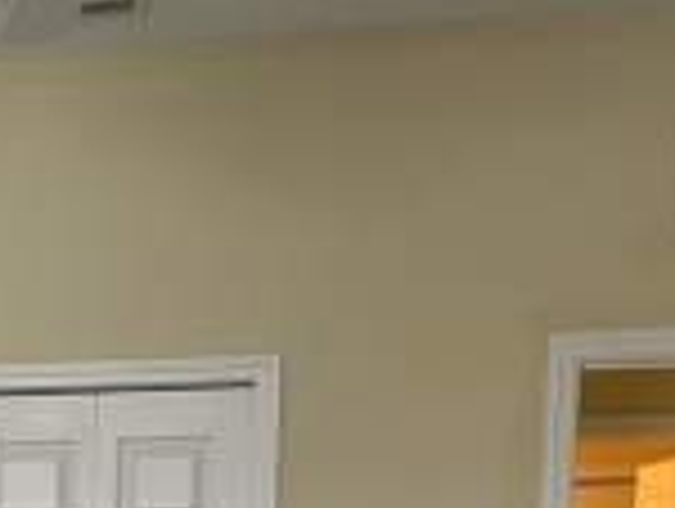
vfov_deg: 16.2
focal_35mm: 83
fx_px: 1621
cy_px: 769
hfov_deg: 21.5
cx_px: -171
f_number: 1.5
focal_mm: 5.7
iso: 100
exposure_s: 1/60
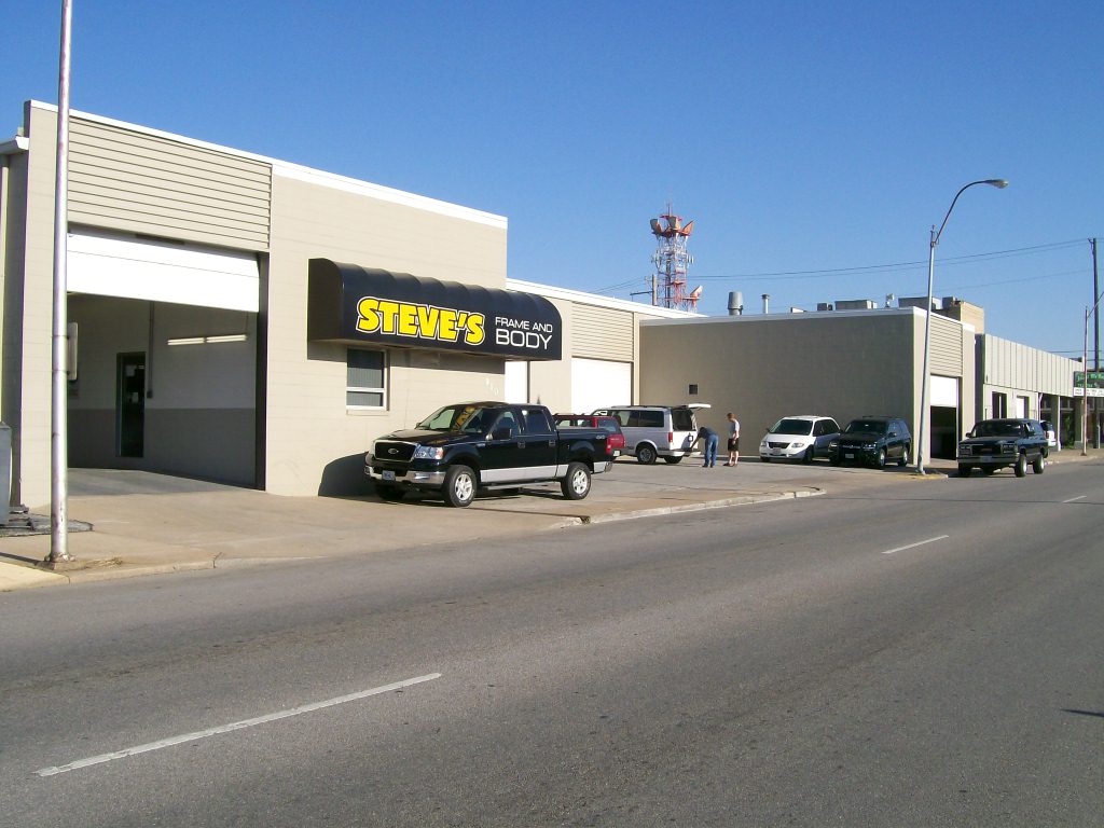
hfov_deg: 51.4
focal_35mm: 36
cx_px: 552
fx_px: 1148
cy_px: 414
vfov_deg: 39.7
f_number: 4.8
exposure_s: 1/573
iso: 80
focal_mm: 6
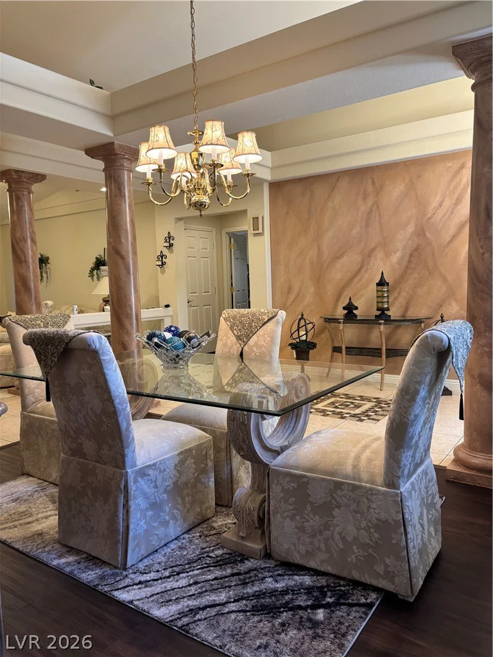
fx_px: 494
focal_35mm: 26
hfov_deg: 53.1
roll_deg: +1.4
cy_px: 328
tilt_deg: -4.6
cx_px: 246
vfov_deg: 67.3
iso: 125
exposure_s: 1/60
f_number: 1.6
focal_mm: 5.96
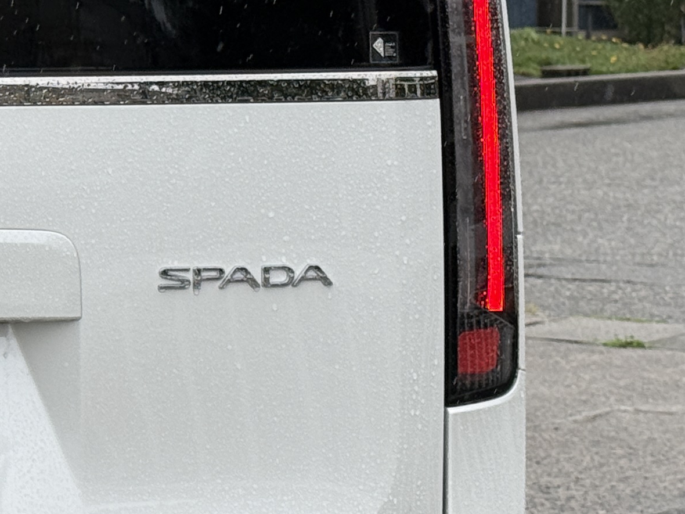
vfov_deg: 9.1
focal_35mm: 164
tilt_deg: -6.1
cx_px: -207
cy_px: 254
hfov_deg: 11.7
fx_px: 3245
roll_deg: +2.1
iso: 64
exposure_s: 1/810
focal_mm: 6.76
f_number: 1.78
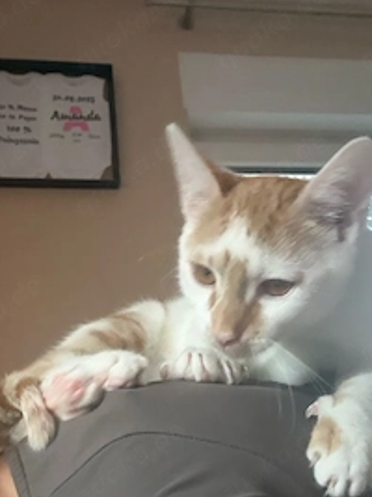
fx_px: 645
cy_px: 339
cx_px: 169
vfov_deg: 41.4
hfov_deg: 32.1
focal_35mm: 45
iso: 640
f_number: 1.9
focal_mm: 2.69
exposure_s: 1/29
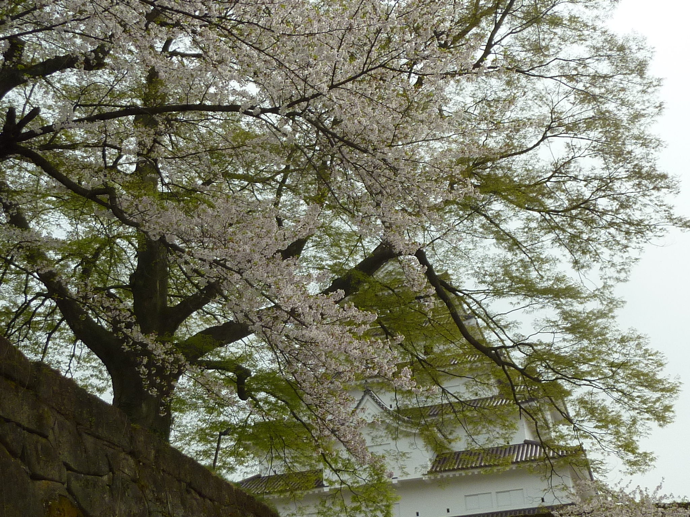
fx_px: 957
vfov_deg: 30.3
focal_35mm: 48
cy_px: 258
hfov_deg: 39.7
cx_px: 345
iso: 80
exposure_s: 1/400
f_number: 5
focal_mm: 4.4
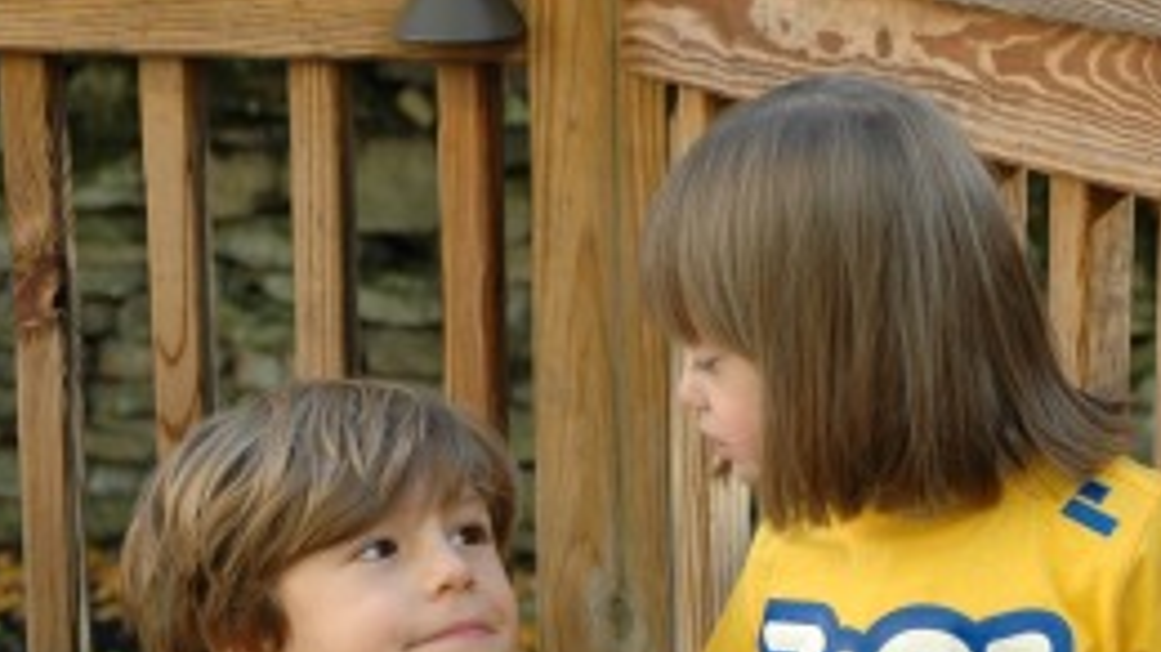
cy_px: 665
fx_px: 4339
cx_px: 576
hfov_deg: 15.2
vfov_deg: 8.5
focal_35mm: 141
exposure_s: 1/125
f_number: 5.6
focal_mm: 52
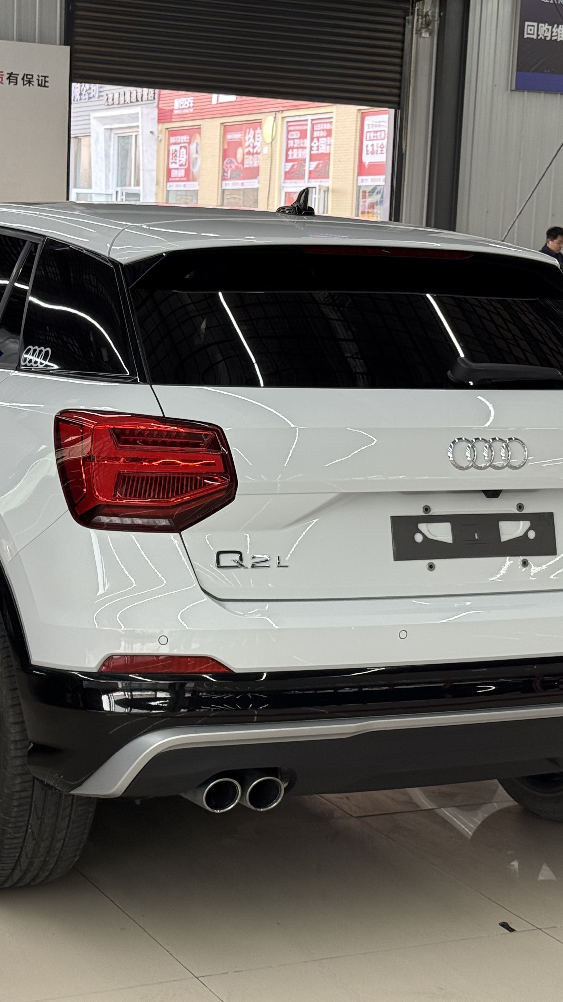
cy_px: 502
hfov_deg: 17.2
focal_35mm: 70
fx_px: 1858
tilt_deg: -7.3
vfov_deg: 30.2
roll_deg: -2.5
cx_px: 227
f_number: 1.78
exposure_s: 1/50
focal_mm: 6.76
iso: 100
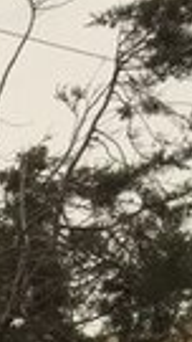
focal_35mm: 154
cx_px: -632
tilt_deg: -3.6
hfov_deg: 6.2
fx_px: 1393
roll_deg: +1.8
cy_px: 574
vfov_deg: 12.9
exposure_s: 1/1799
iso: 32
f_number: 2.2
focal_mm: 4.15
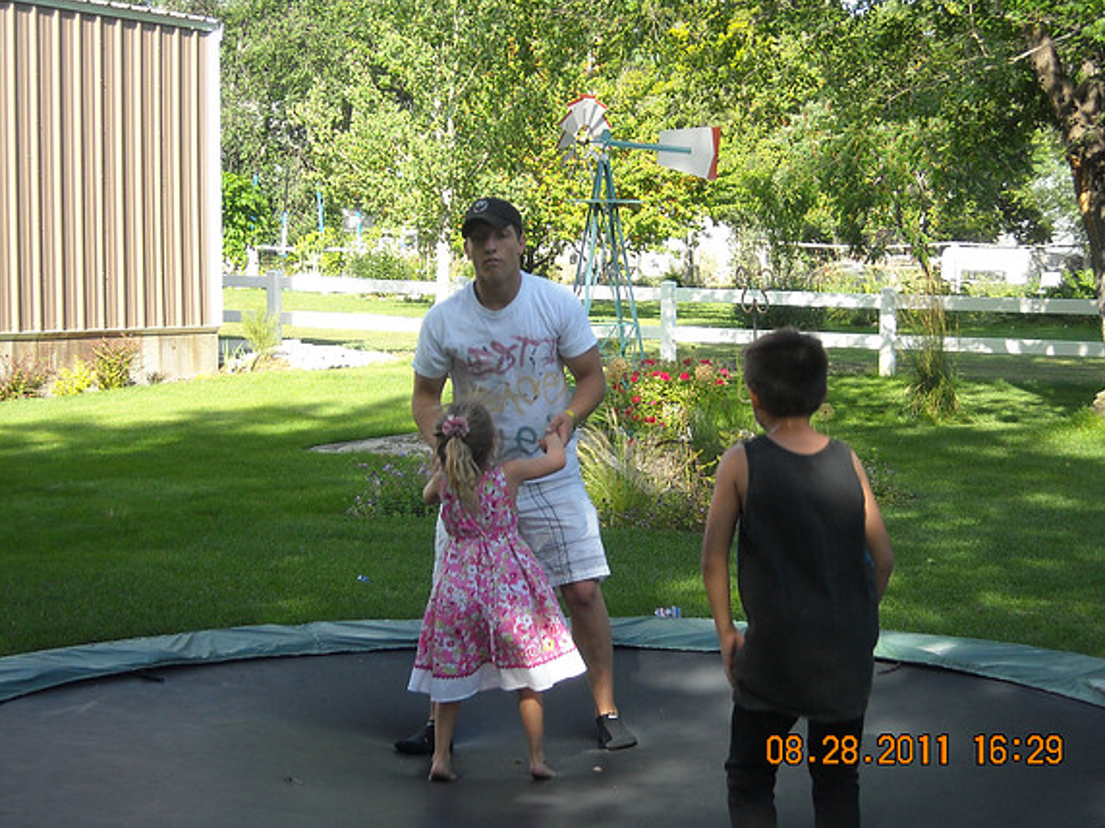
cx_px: 551
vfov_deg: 19.1
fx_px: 2458
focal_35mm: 77
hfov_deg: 25.3
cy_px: 418
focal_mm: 12.3
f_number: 3.9
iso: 100
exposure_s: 1/250
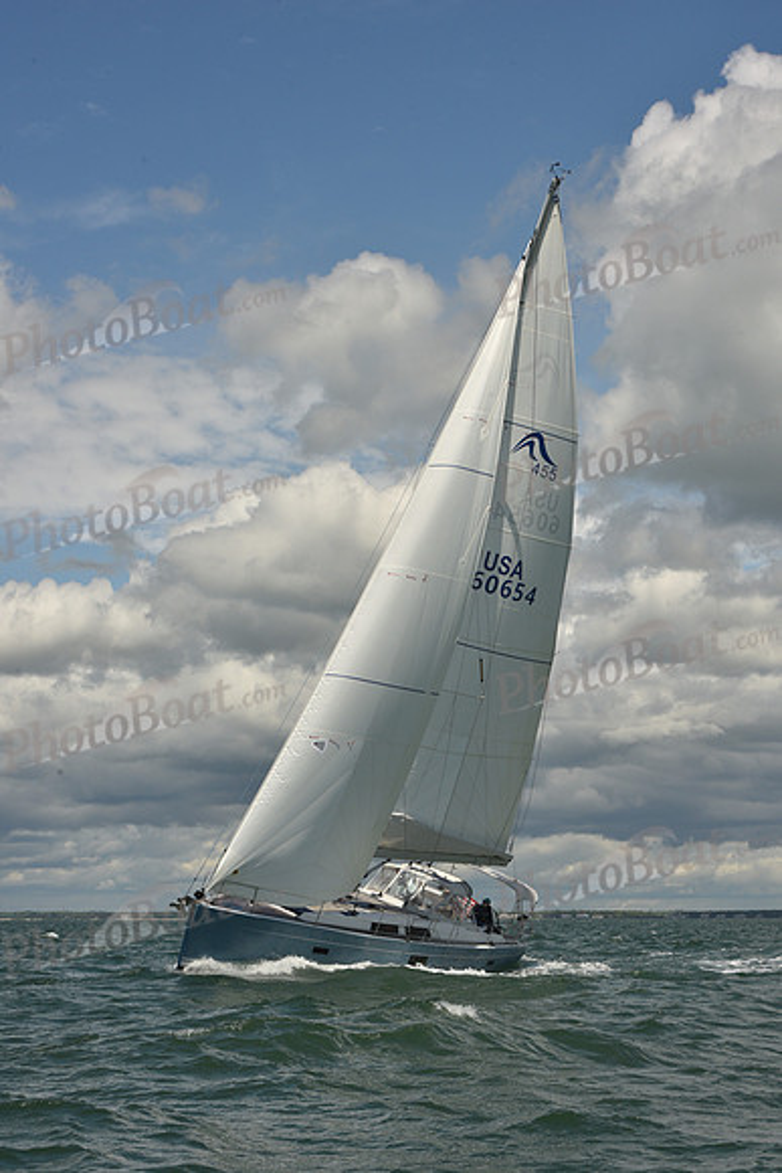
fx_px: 2279
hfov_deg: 19.5
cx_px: 391
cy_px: 586
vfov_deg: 28.8
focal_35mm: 70
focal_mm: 70
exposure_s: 1/800
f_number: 14
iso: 320
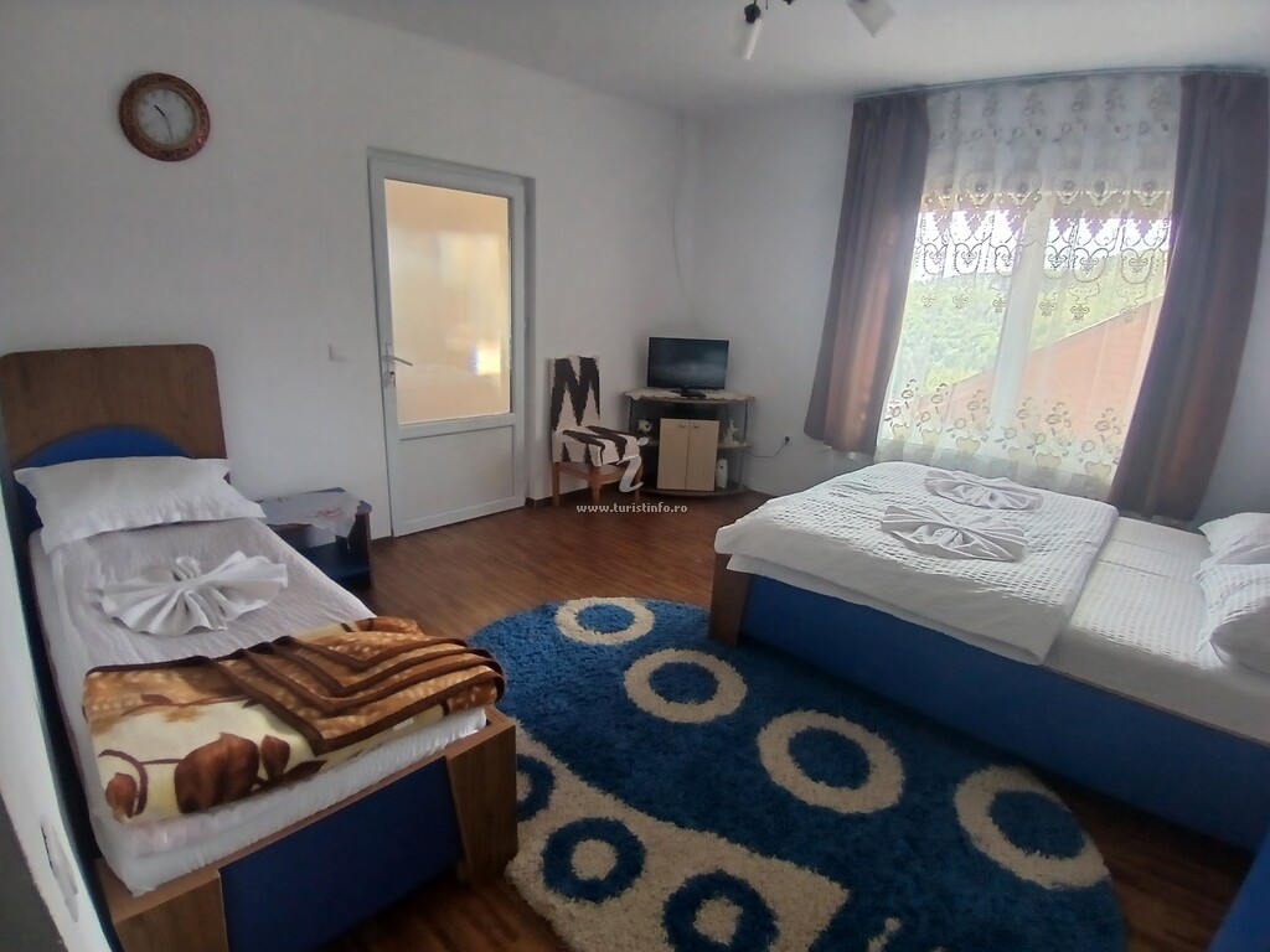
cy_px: 476
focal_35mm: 17
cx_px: 635
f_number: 2.2
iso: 64
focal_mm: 1.4
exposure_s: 1/50
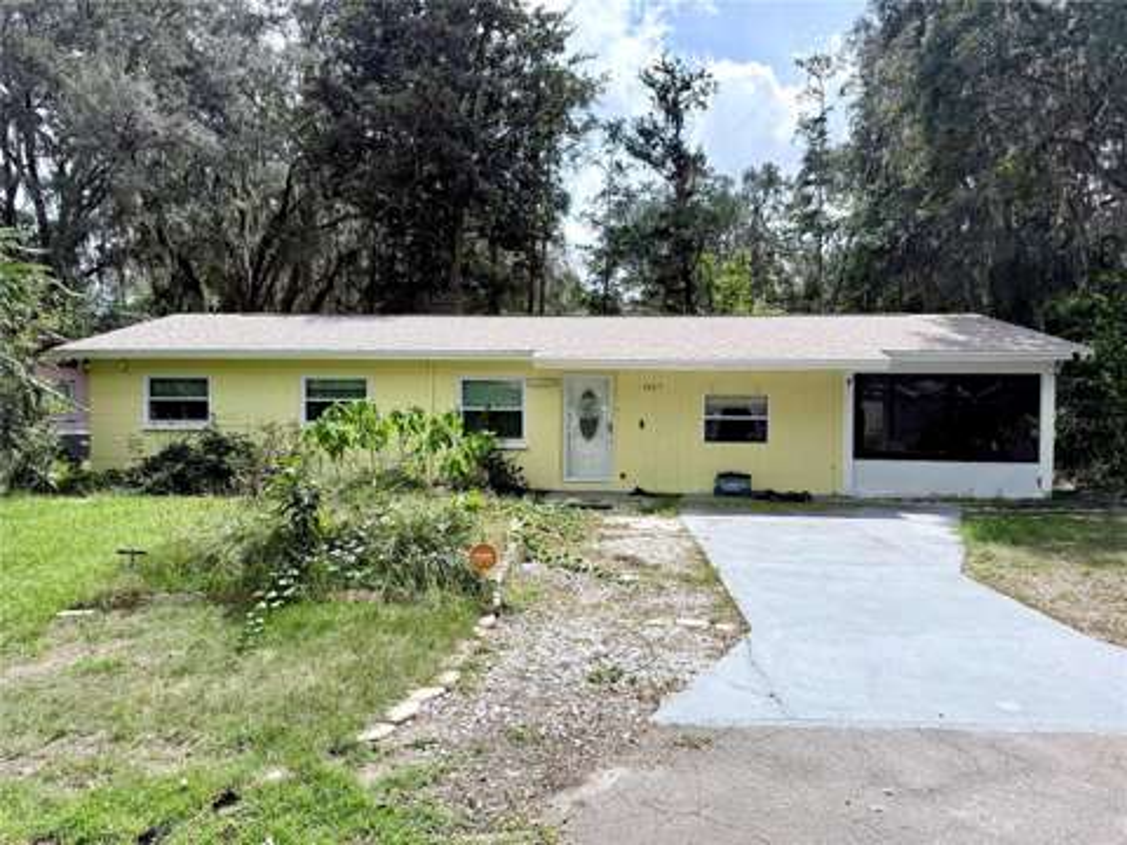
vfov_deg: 56.8
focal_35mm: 24
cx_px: 564
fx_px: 781
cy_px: 422
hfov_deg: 71.6
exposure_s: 1/5714
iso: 100
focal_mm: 6.76
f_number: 1.78
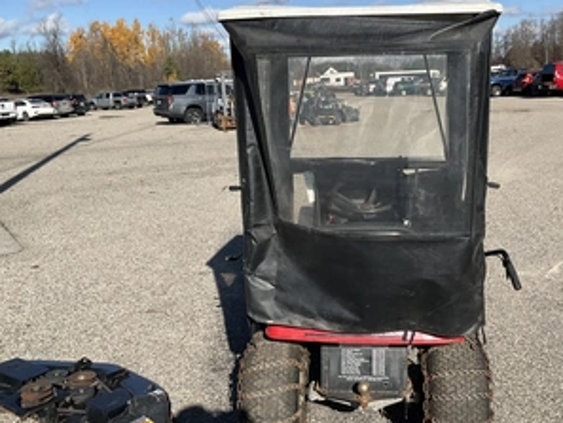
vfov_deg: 36.8
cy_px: 224
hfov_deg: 47.6
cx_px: 332
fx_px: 635
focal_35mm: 39
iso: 25
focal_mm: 3
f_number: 1.8
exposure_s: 1/2320
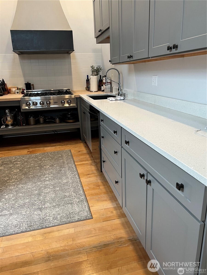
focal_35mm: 26
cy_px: 138
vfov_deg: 67.3
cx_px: 104
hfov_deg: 53.1
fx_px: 207
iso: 100
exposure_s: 1/60
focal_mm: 5.7
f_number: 1.5
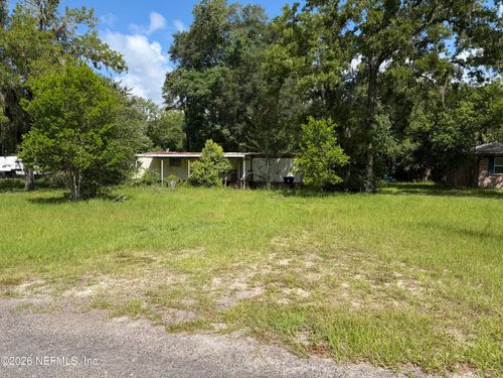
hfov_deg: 71.6
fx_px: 349
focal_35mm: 24
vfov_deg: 56.8
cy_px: 189
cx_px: 252
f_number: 1.78
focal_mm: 6.76
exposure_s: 1/3953
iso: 80
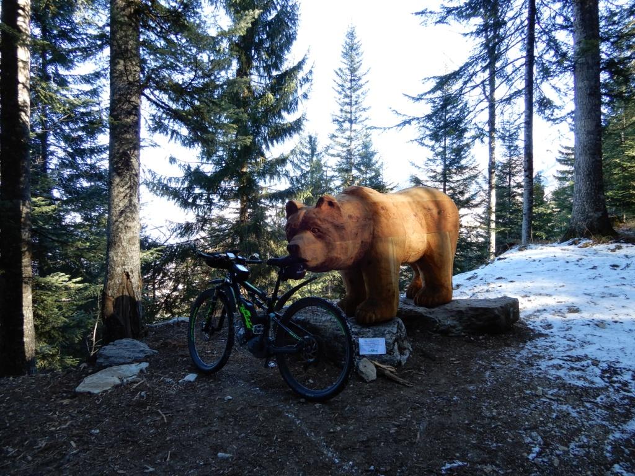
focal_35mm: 24
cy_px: 238
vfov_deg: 56.8
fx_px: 440
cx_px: 318
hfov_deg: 71.6
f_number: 3.4
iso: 80
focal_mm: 4.3
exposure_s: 1/50
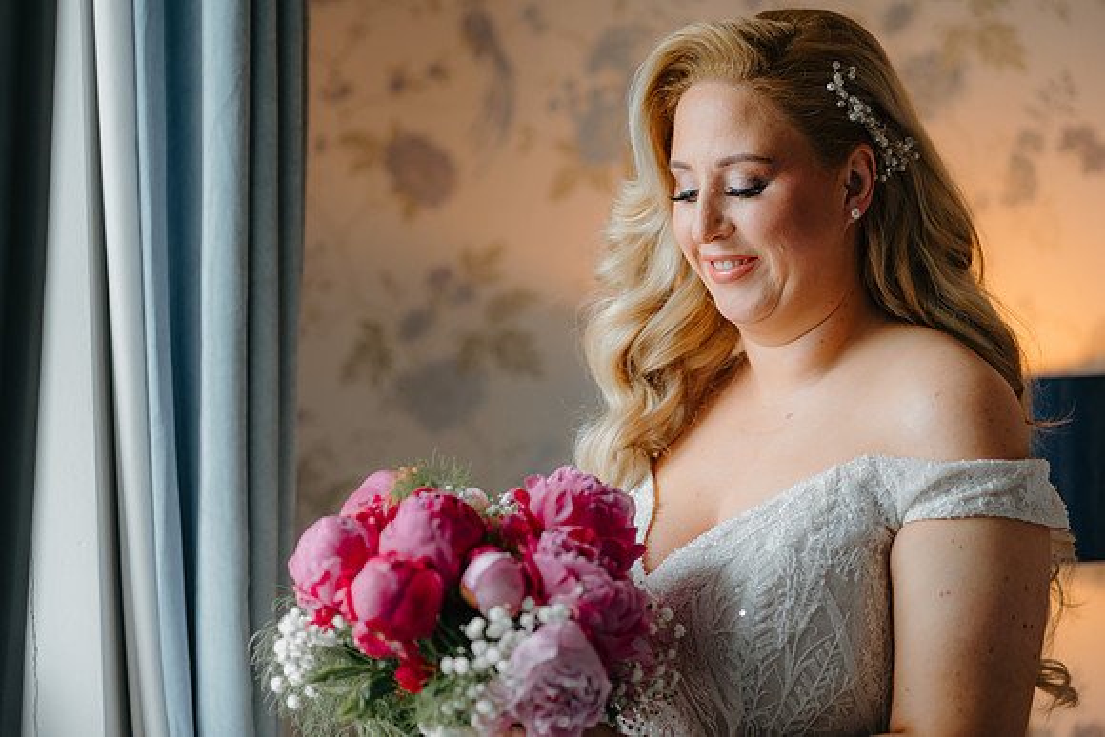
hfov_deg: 22.3
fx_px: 2801
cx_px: 566
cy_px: 363
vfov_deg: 15.0
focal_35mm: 91
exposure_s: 1/200
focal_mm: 85
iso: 200
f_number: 2
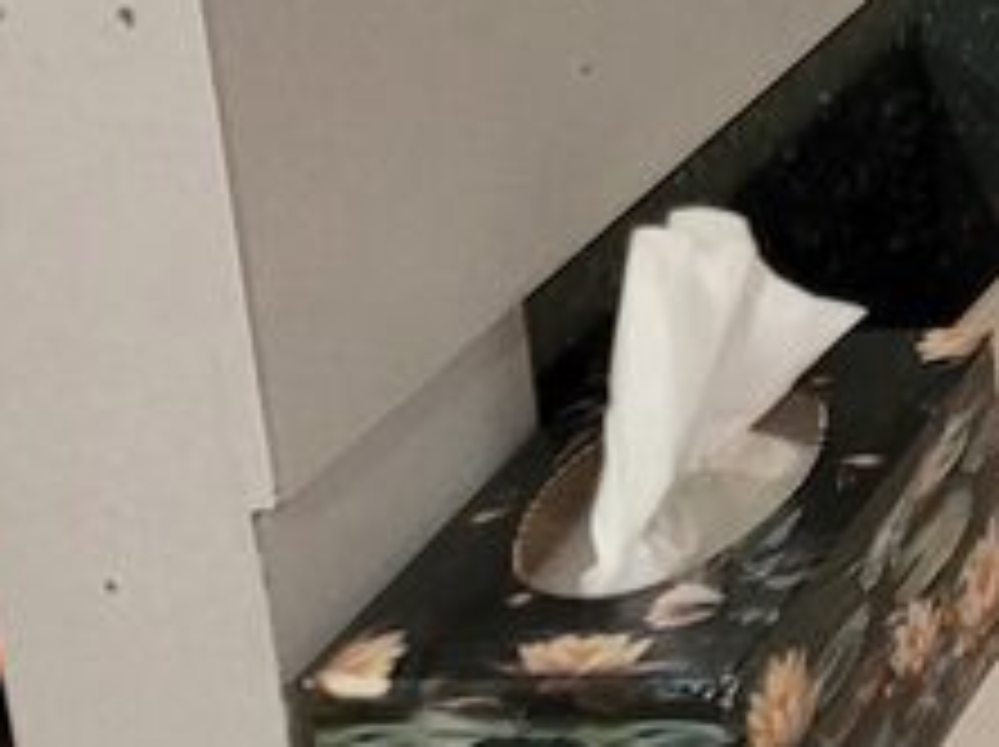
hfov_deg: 9.9
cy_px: -396
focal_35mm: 164
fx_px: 4728
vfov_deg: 8.8
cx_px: 2745
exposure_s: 1/40
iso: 250
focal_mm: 5.4
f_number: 1.8
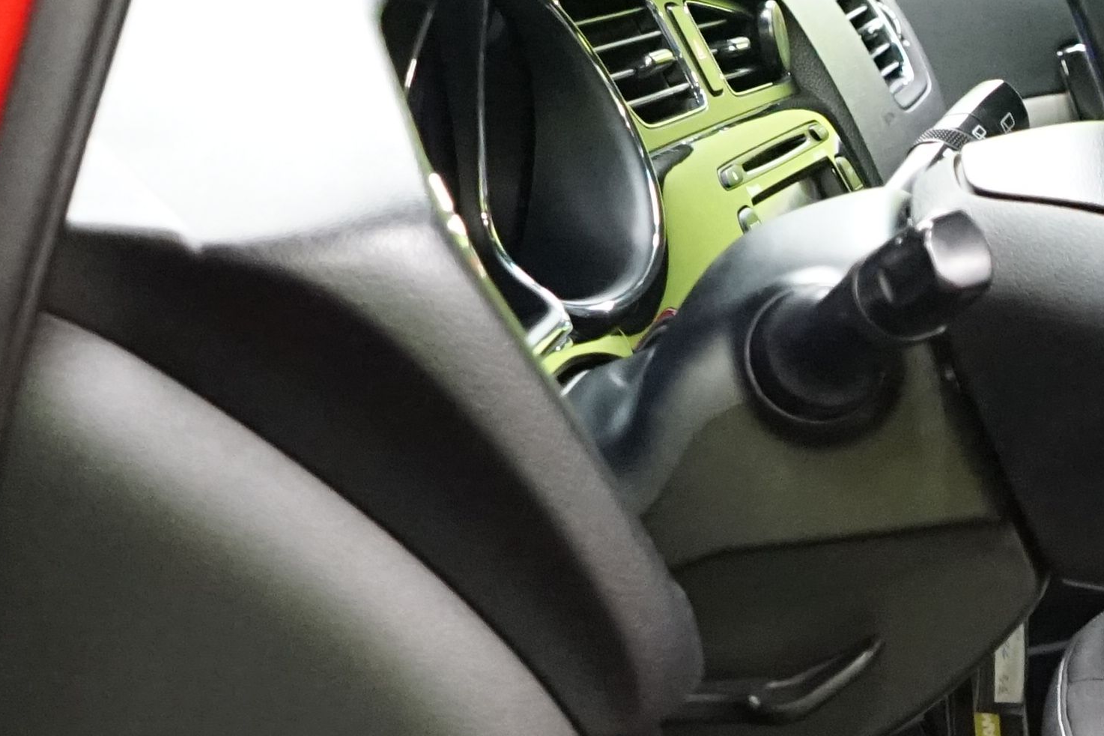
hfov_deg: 16.9
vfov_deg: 11.9
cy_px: 754
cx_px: 1448
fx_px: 3495
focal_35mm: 114
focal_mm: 28
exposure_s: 1/50
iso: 5000
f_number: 5
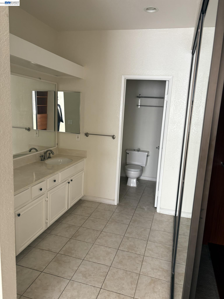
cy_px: 150
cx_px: 112
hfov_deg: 53.1
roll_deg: -4.9
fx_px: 224
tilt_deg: -9.3
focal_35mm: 26
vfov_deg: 67.3
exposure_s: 1/60
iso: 125
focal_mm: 5.96
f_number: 1.6
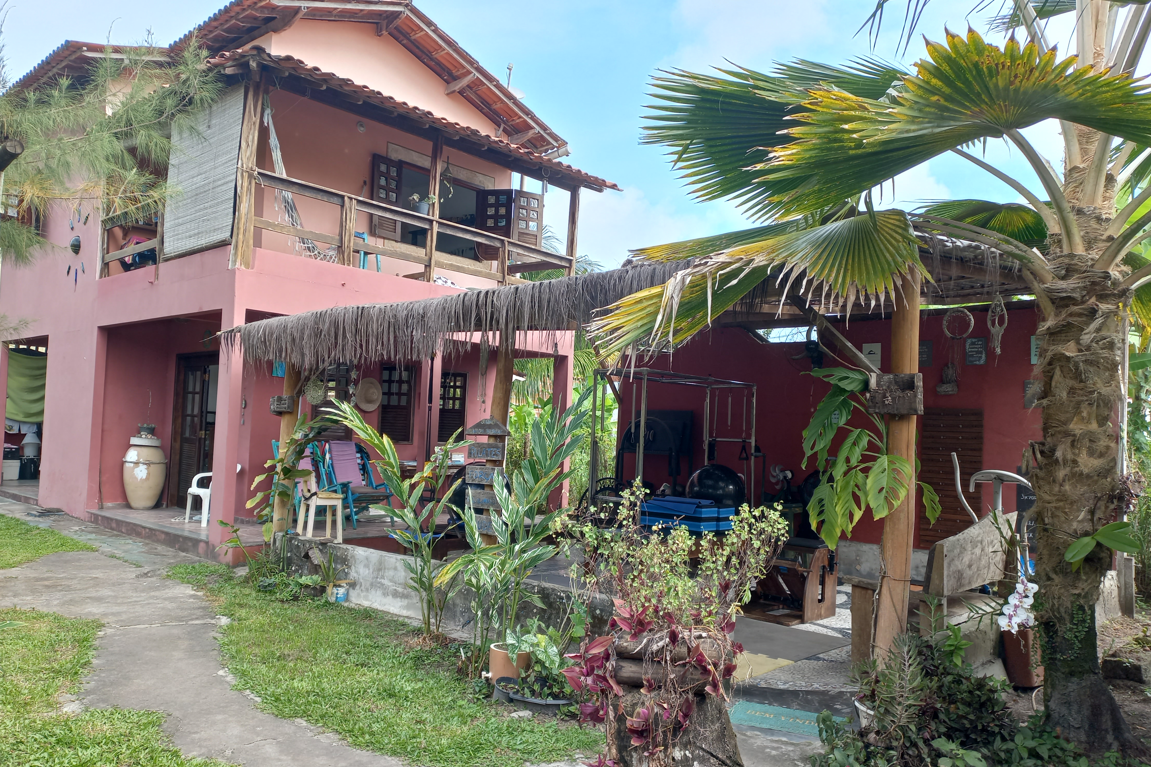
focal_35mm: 27
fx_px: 863
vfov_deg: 47.9
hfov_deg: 67.4
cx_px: 566
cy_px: 415
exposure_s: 1/139
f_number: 1.8
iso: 25
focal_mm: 4.6
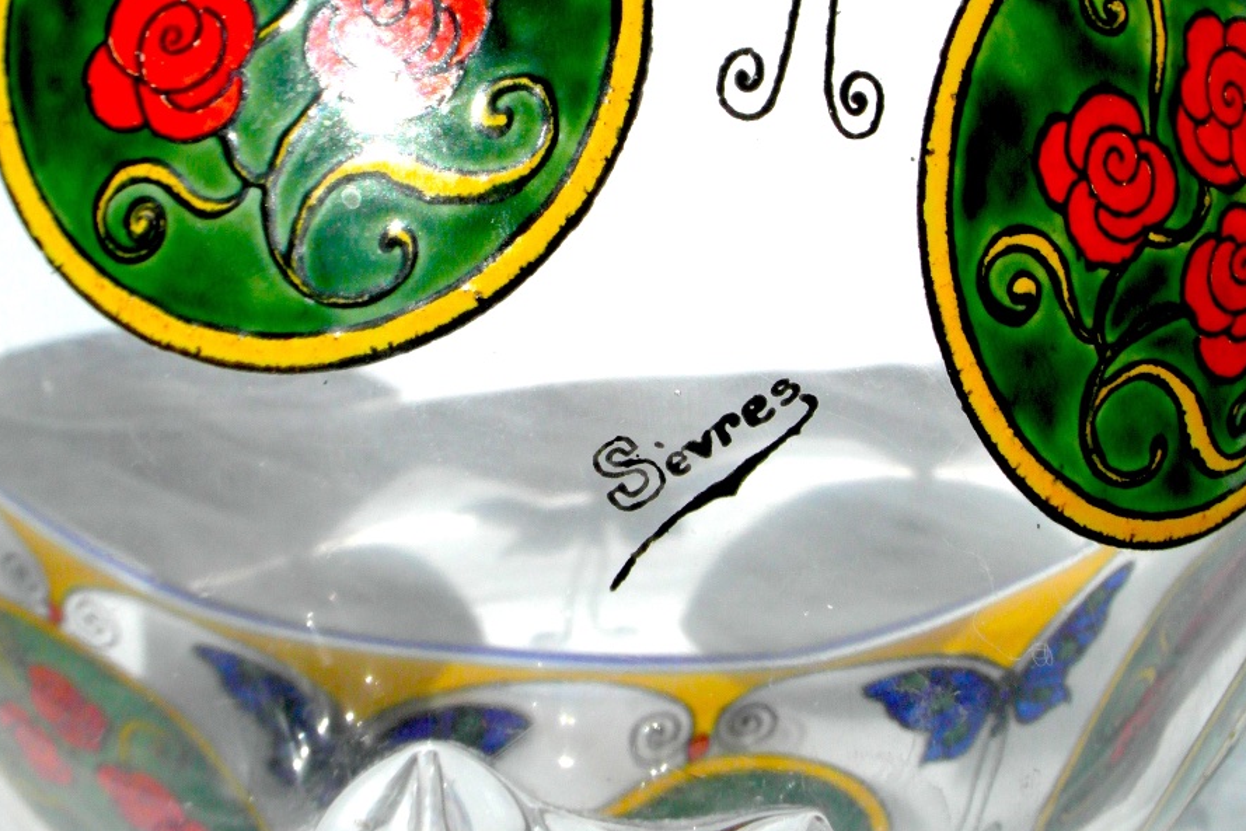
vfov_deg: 15.6
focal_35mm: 87
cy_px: 116
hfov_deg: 23.4
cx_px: 621
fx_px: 3011
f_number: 5.6
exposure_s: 1/1000
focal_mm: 10.2
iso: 80
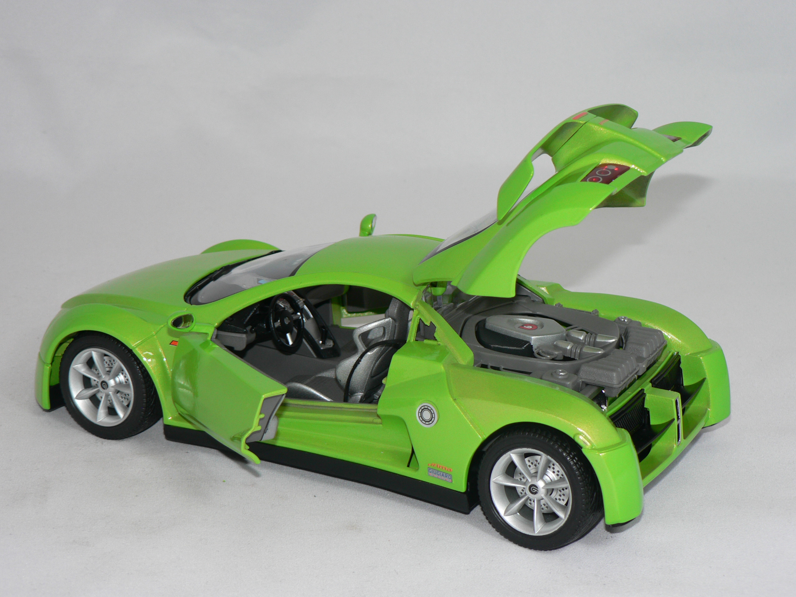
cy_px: 298
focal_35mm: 80
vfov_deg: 18.4
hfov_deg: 24.4
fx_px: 1840
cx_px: 398
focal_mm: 13.4
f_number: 3.2
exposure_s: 1/60
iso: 80
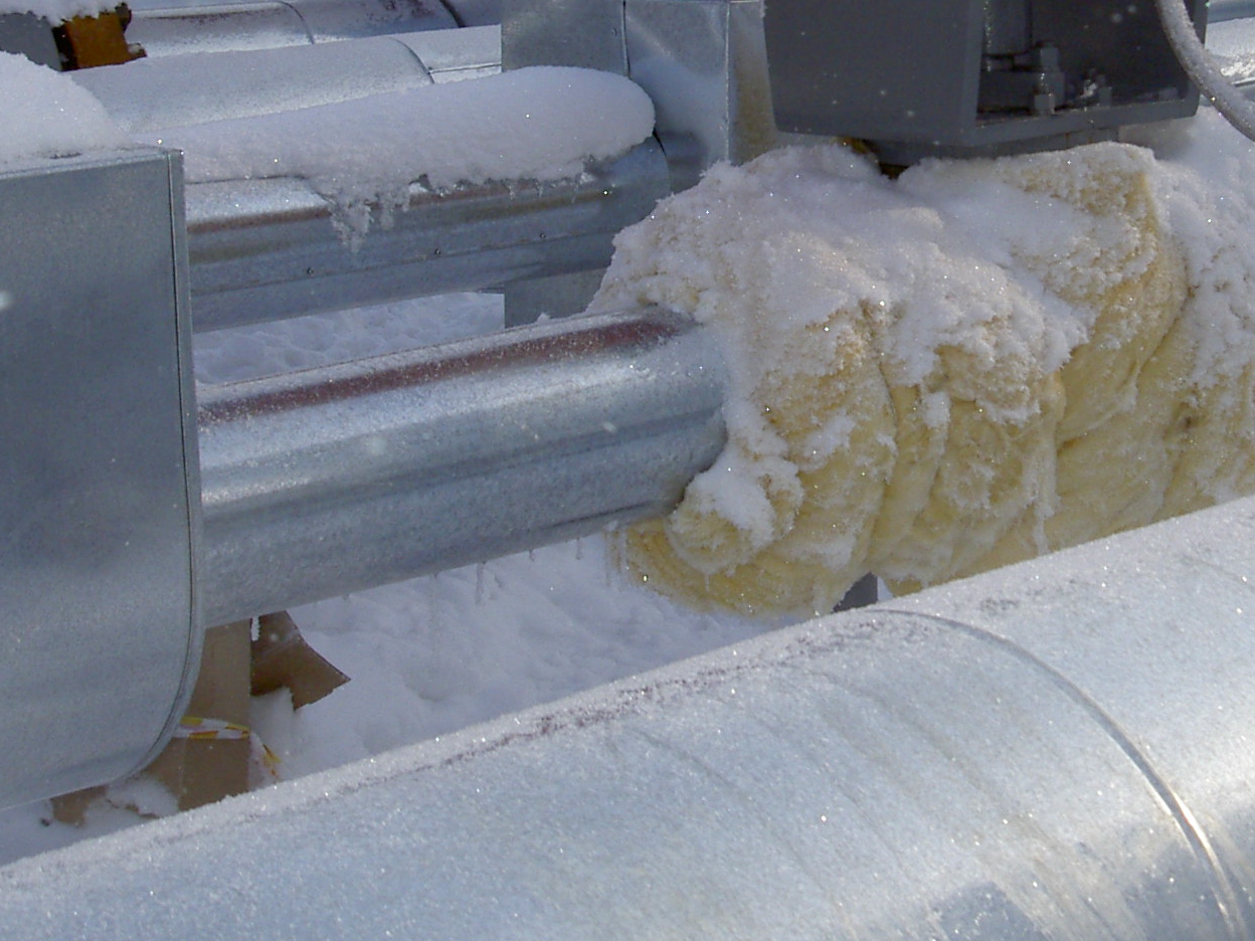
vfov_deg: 16.6
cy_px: 122
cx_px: 950
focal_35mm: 88
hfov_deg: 22.0
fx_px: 3190
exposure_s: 1/640
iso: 100
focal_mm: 8
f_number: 4.7
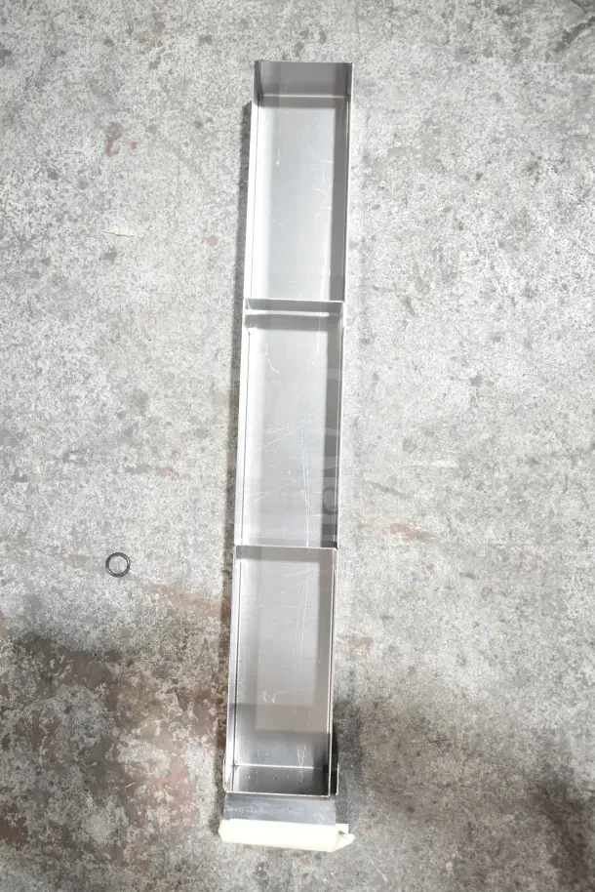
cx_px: 298
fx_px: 780
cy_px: 446
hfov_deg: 41.7
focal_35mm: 32
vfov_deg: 59.5
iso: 1600
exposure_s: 1/80
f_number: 4.5
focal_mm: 21
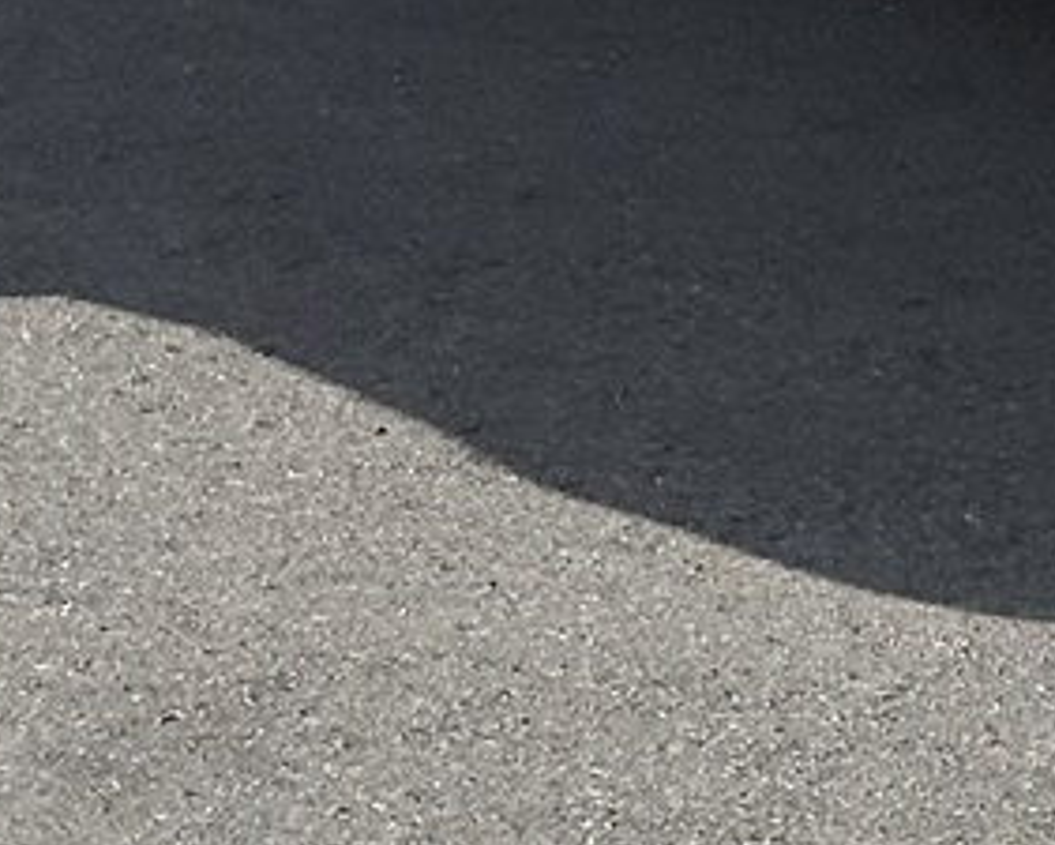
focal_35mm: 240
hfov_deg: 7.6
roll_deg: +0.3
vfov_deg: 6.2
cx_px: 2347
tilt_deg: -1.1
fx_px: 7496
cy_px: -1108
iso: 64
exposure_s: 1/7634
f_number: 1.78
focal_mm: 6.86
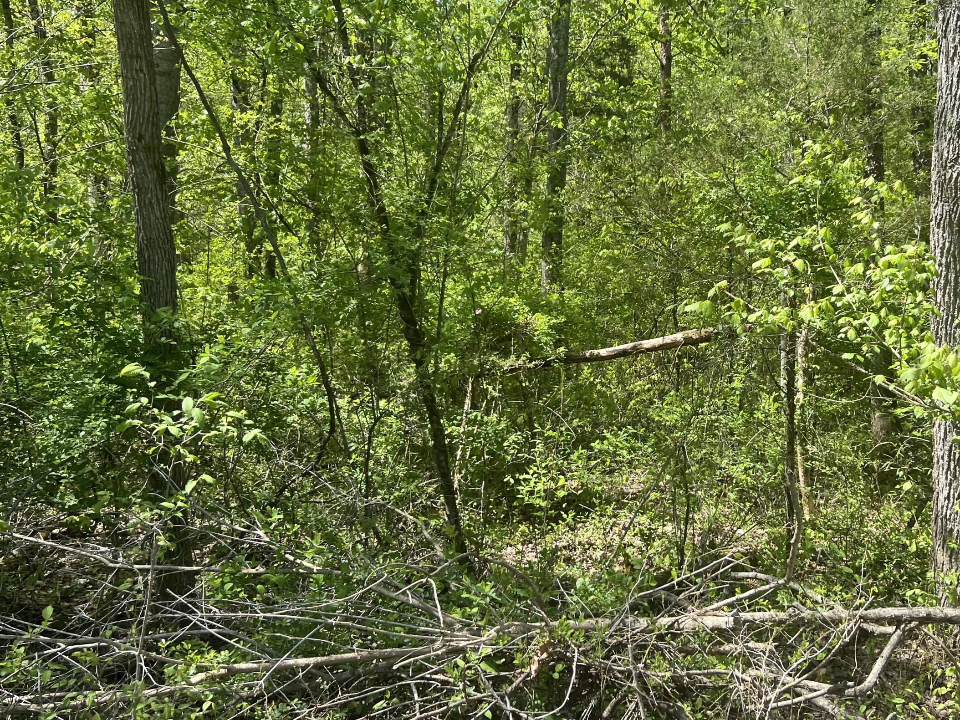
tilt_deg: -4.0
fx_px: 1026
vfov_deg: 38.7
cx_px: 623
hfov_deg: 49.4
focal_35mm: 37
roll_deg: -3.5
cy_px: 366
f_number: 1.5
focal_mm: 5.7
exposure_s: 1/1000
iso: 50
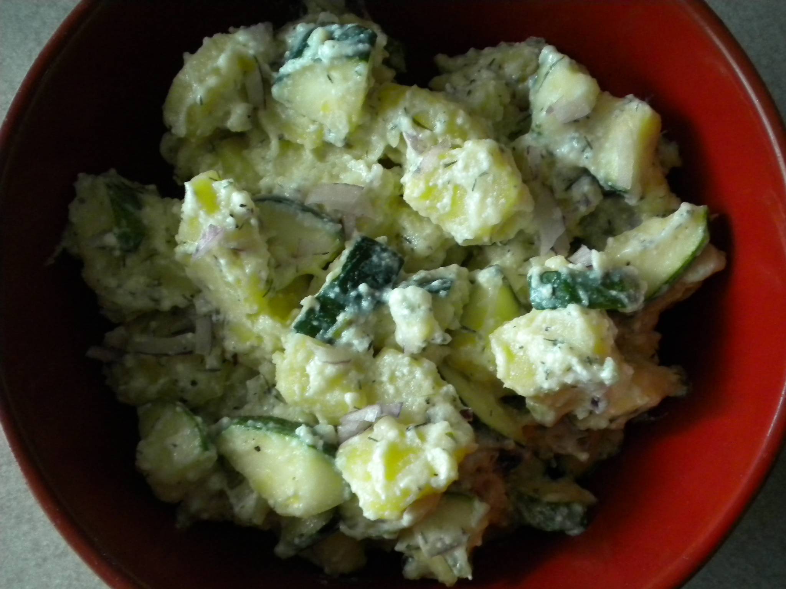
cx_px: 393
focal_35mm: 41
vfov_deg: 35.1
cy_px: 294
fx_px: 931
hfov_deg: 45.8
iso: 400
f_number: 3.5
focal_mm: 7.4
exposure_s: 1/57.8
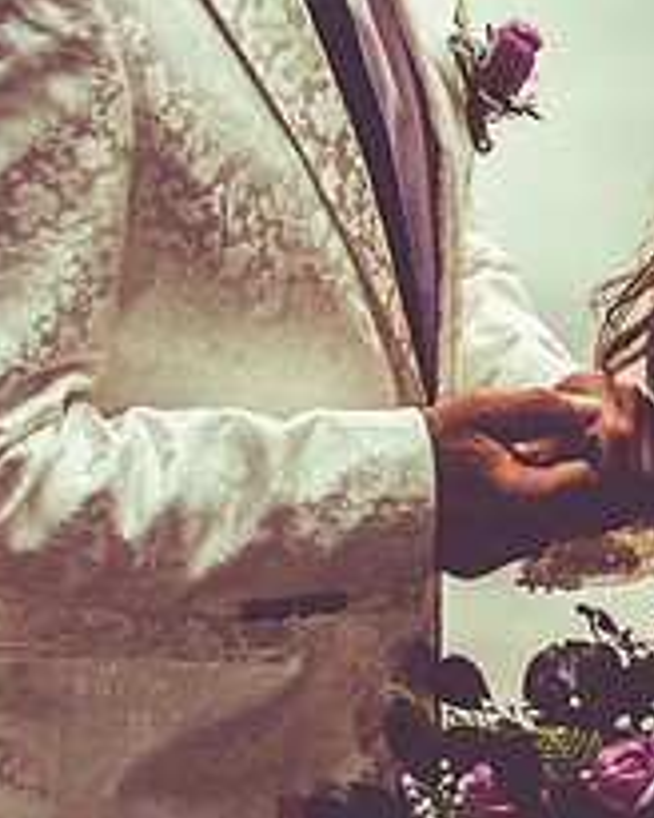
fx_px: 3484
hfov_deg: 10.7
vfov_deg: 13.3
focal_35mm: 144
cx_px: 562
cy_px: 60
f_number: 5
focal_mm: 70
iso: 160
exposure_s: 1/200
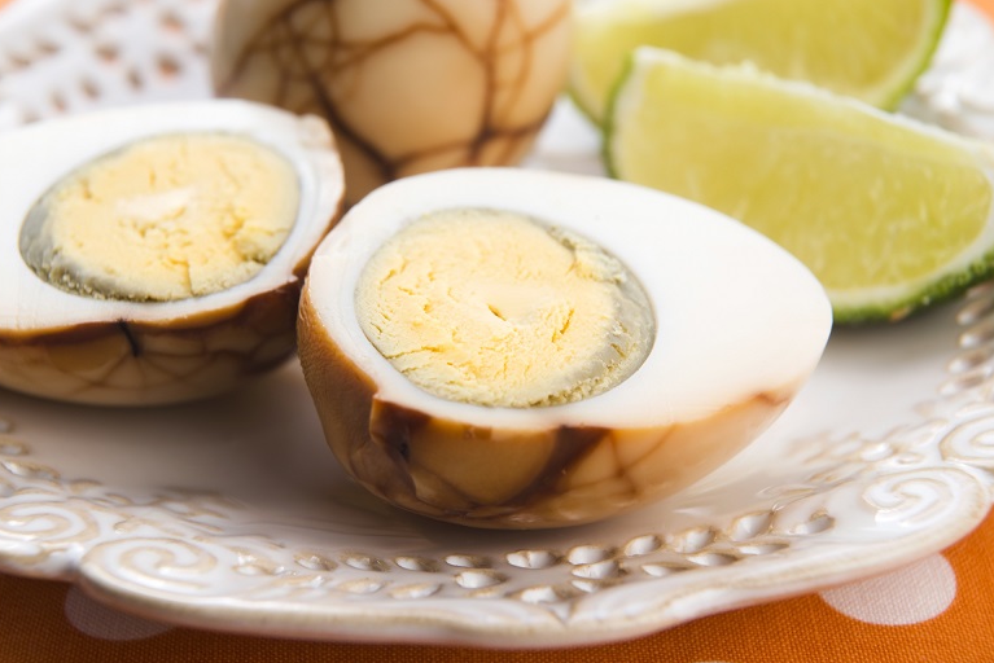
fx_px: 2016
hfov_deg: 27.7
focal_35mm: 73
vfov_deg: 18.7
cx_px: 499
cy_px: 322
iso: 100
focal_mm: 70
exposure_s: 1/25
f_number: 10
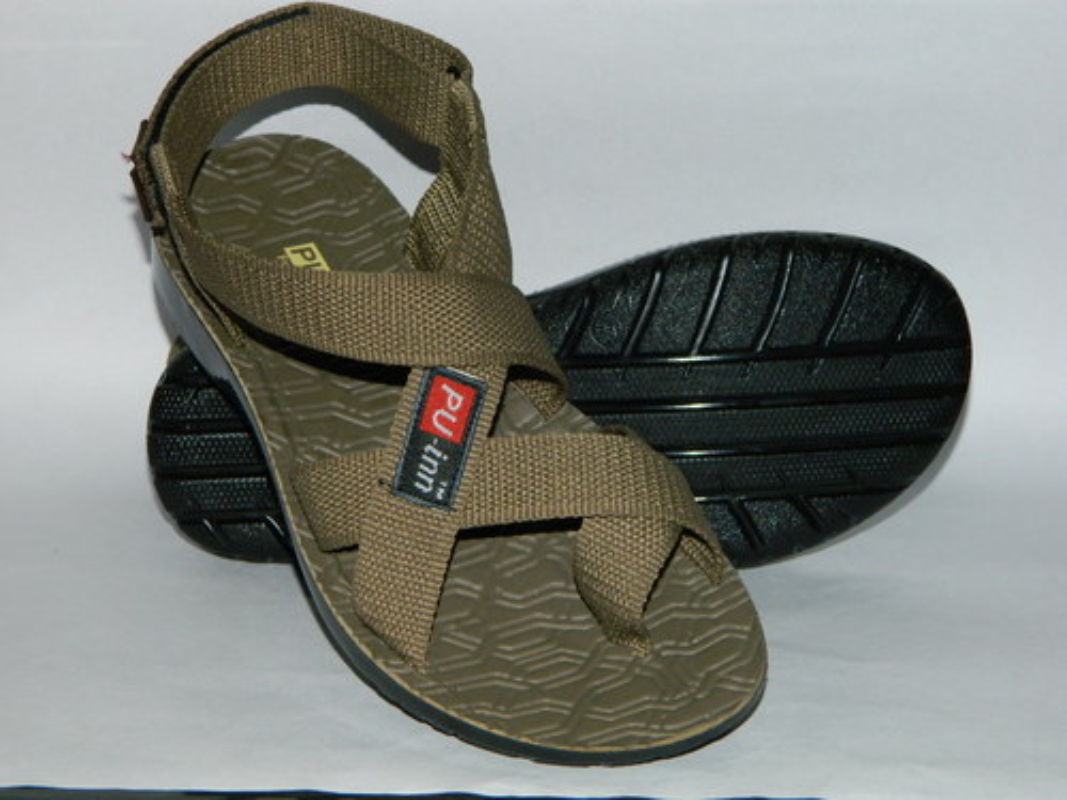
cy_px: 400
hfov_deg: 23.3
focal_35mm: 84
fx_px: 2589
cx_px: 534
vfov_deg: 17.6
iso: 200
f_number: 4.2
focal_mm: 15.1
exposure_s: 1/50
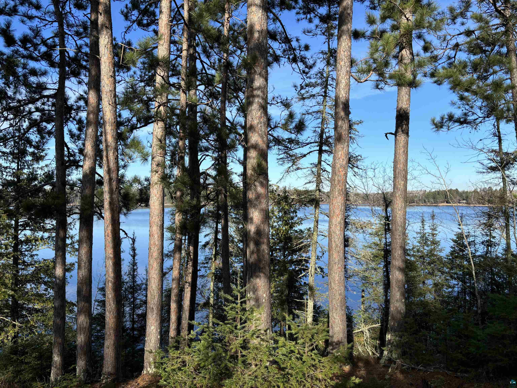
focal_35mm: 26
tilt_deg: +1.4
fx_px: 388
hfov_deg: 67.3
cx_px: 258
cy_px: 194
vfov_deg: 53.1
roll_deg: +0.6
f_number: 1.6
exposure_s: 1/1845
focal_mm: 5.96
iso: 50
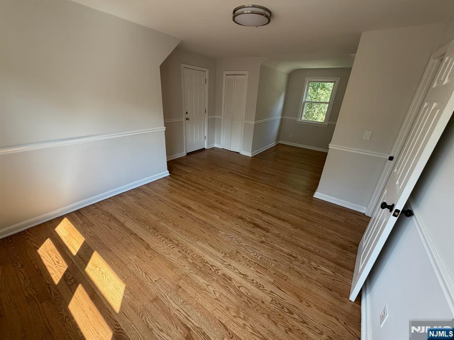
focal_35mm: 14
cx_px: 227
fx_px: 184
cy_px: 170
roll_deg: -3.0
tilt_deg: -21.6
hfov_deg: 102.1
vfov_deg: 85.7
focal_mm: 2.22
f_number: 2.2
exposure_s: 1/121
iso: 80
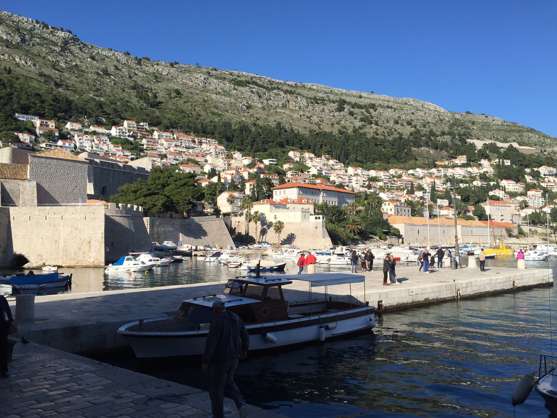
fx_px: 467
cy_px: 209
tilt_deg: +3.9
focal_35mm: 29
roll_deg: +0.2
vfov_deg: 48.2
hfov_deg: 61.7
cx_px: 278
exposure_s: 1/2326
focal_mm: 4.15
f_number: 2.2
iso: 32
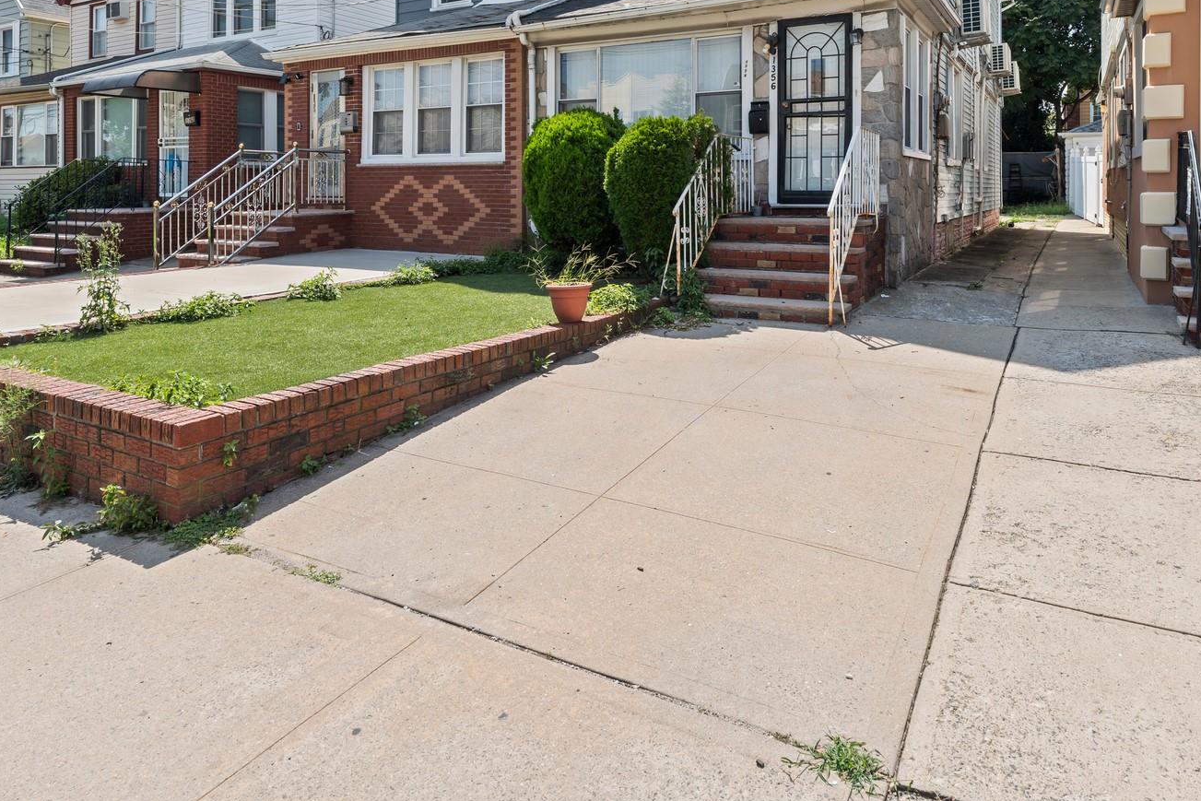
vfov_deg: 54.2
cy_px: 188
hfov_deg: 78.4
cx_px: 660
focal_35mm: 22
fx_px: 734
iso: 200
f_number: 9
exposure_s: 1/200
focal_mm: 14
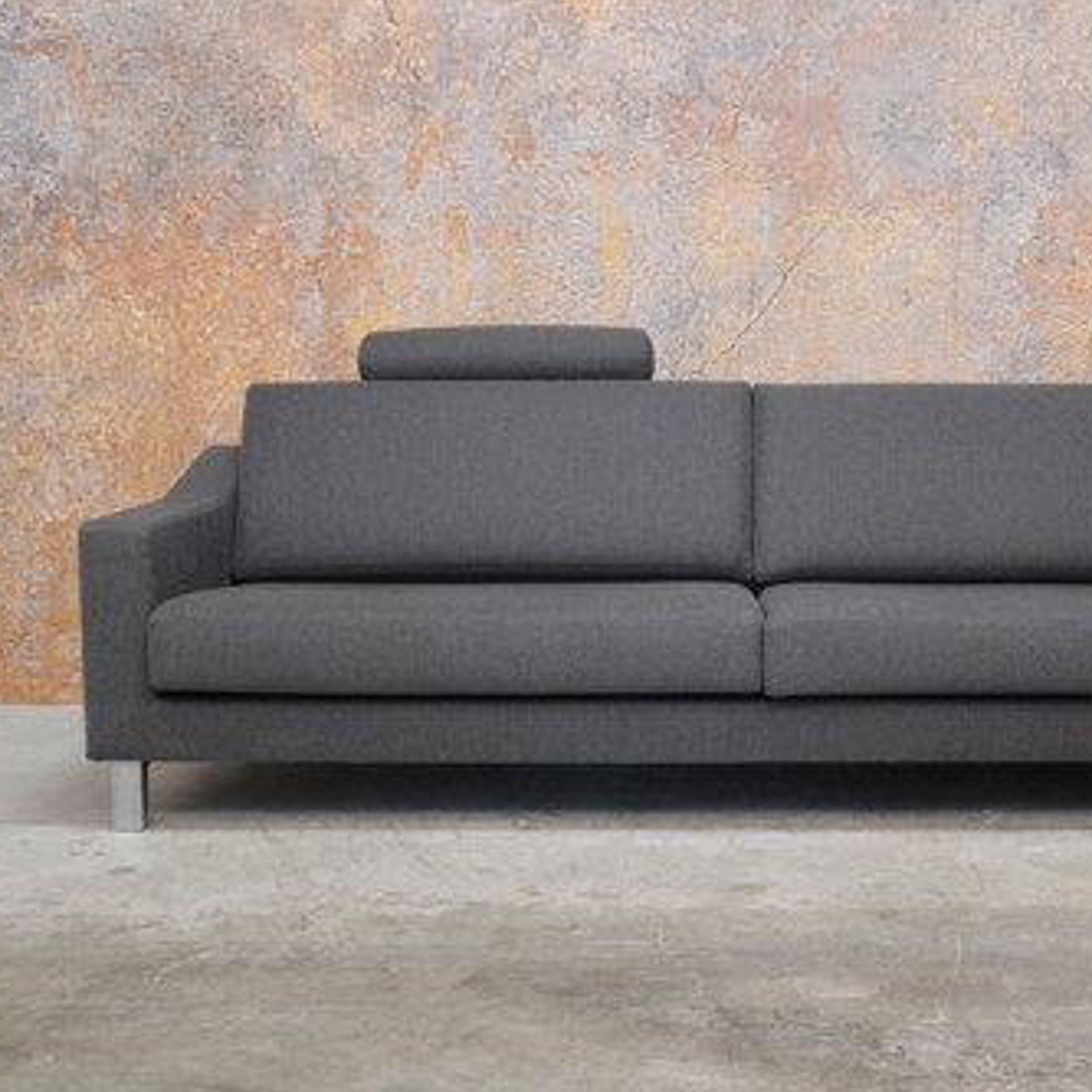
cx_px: 743
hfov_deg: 35.6
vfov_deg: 36.1
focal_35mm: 47
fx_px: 1677
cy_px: 553
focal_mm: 13.7
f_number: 6.3
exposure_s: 1/5
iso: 400
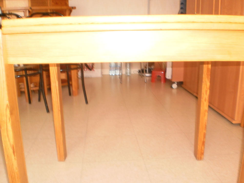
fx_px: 254
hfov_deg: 51.4
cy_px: 92
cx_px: 122
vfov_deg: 39.7
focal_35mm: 36
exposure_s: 1/30
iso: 125
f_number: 3.1
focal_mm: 6.3
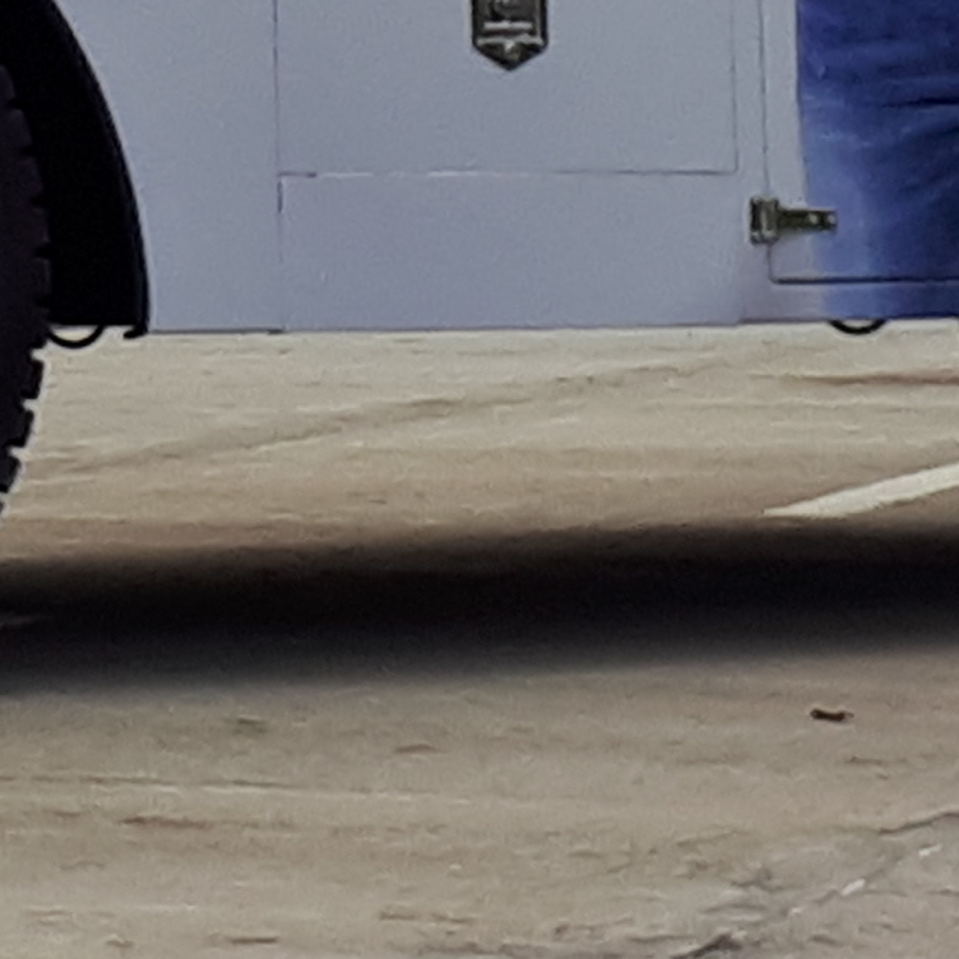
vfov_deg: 9.4
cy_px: -997
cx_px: -396
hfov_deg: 9.8
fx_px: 5454
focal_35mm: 174
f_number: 1.9
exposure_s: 1/2538
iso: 40
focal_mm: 3.6
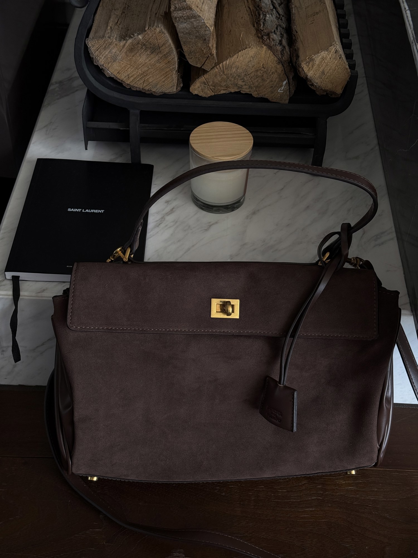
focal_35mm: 48
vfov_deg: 39.7
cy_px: 279
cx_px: 209
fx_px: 773
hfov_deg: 30.3
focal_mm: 6.76
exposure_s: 1/118
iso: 100
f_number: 1.78
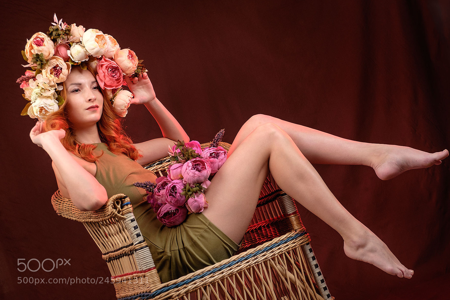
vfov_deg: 26.0
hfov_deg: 38.2
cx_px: 229
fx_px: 650
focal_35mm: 52
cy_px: 150
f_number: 7.1
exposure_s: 1/125
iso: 200
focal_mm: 34
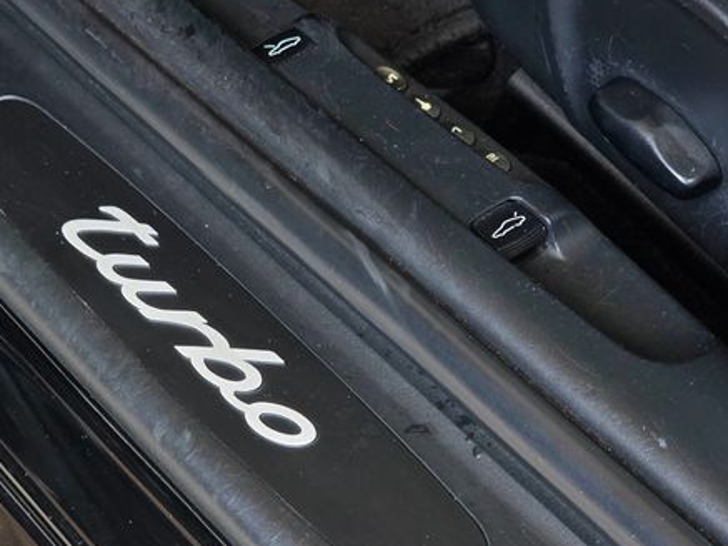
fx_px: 2125
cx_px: 280
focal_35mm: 101
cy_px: 278
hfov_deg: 19.4
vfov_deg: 14.7
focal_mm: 7.9
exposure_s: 1/120
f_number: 2.4
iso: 320
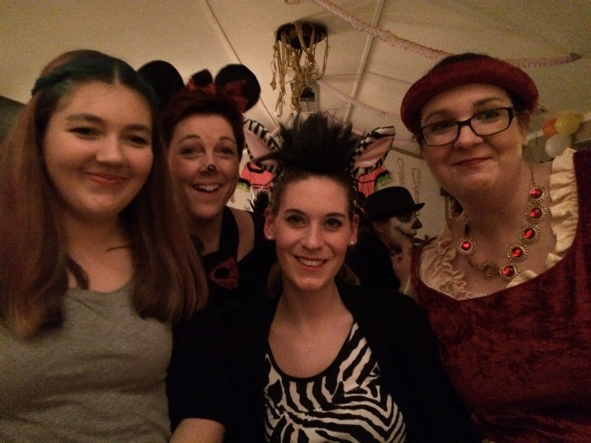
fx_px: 495
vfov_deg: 48.2
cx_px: 296
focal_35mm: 29
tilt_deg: -1.4
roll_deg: +1.3
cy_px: 222
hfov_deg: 61.7
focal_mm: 4.15
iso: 2000
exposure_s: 1/17
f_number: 2.2
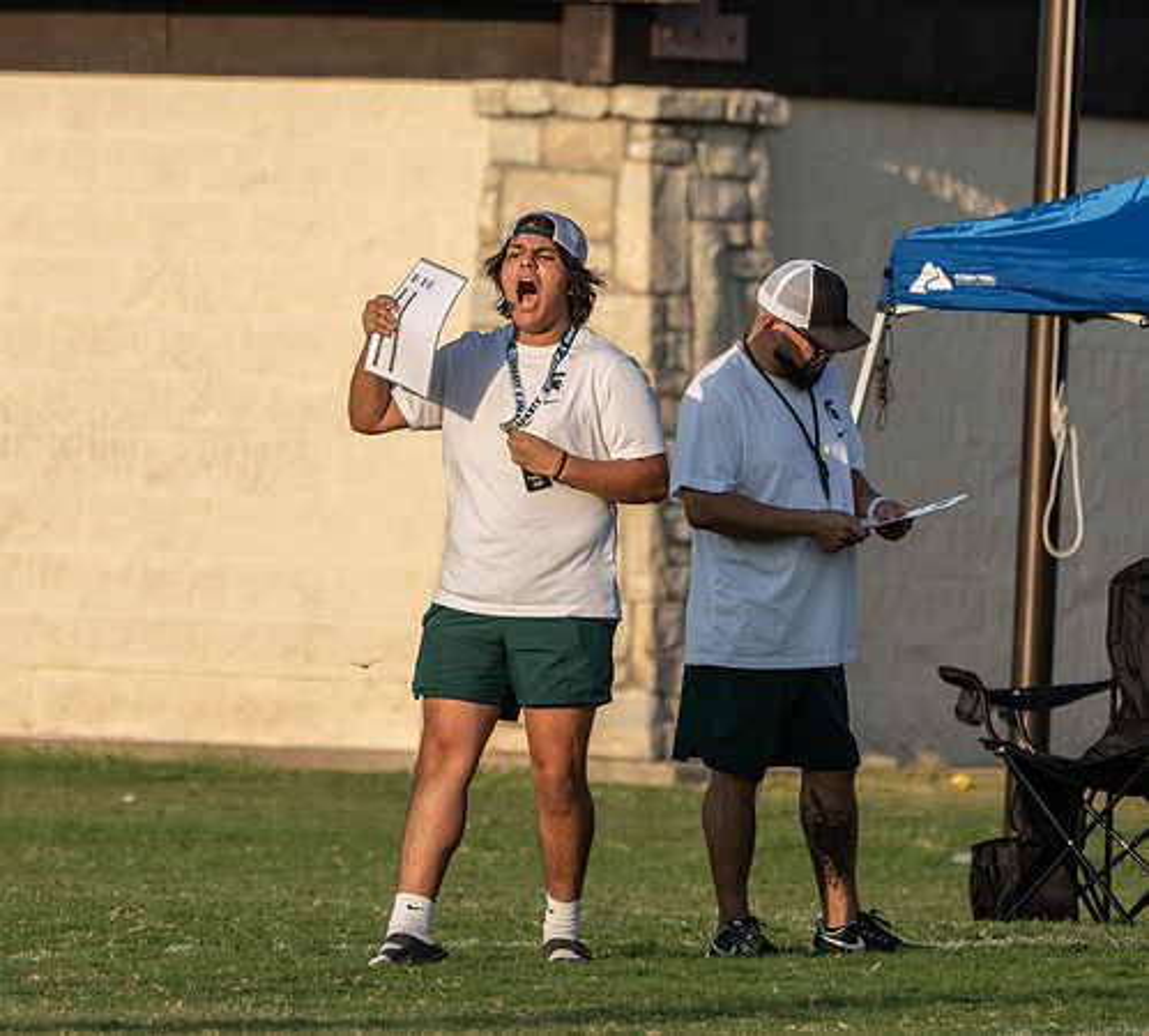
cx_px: 553
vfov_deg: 2.4
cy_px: 439
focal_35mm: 700
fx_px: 25020
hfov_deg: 2.6
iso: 400
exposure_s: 1/1600
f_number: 5.6
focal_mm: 400
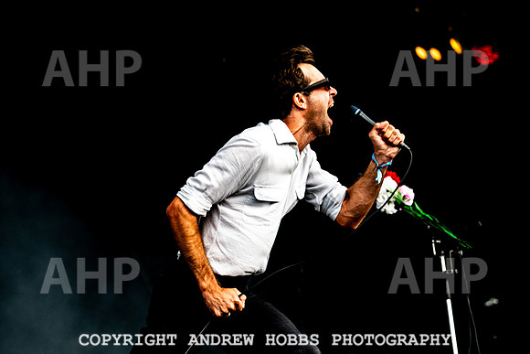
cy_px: 161
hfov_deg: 13.8
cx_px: 288
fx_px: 2191
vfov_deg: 9.2
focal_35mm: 149
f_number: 5
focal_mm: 125
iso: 250
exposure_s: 1/1250
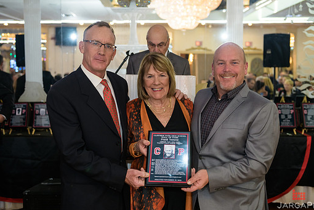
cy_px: 103
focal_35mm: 50
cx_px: 158
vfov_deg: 27.0
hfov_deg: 39.6
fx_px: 436
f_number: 3.2
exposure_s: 1/125
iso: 1000
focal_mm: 44
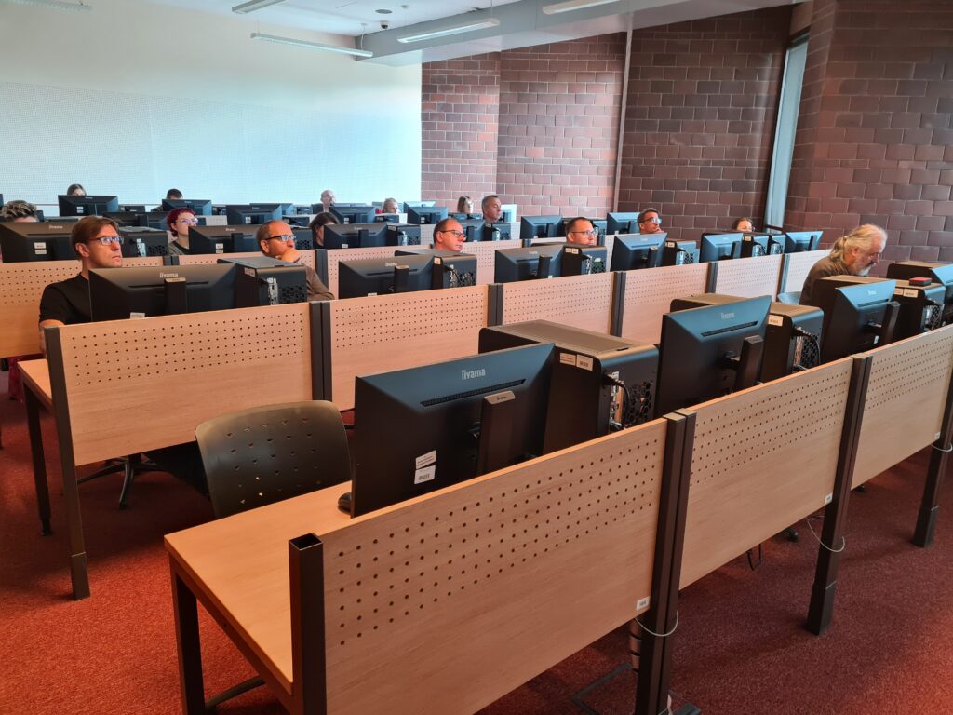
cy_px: 358
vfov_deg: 53.1
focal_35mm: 26
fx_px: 716
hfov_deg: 67.3
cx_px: 476
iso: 250
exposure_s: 1/50
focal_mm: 5.4
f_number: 1.8
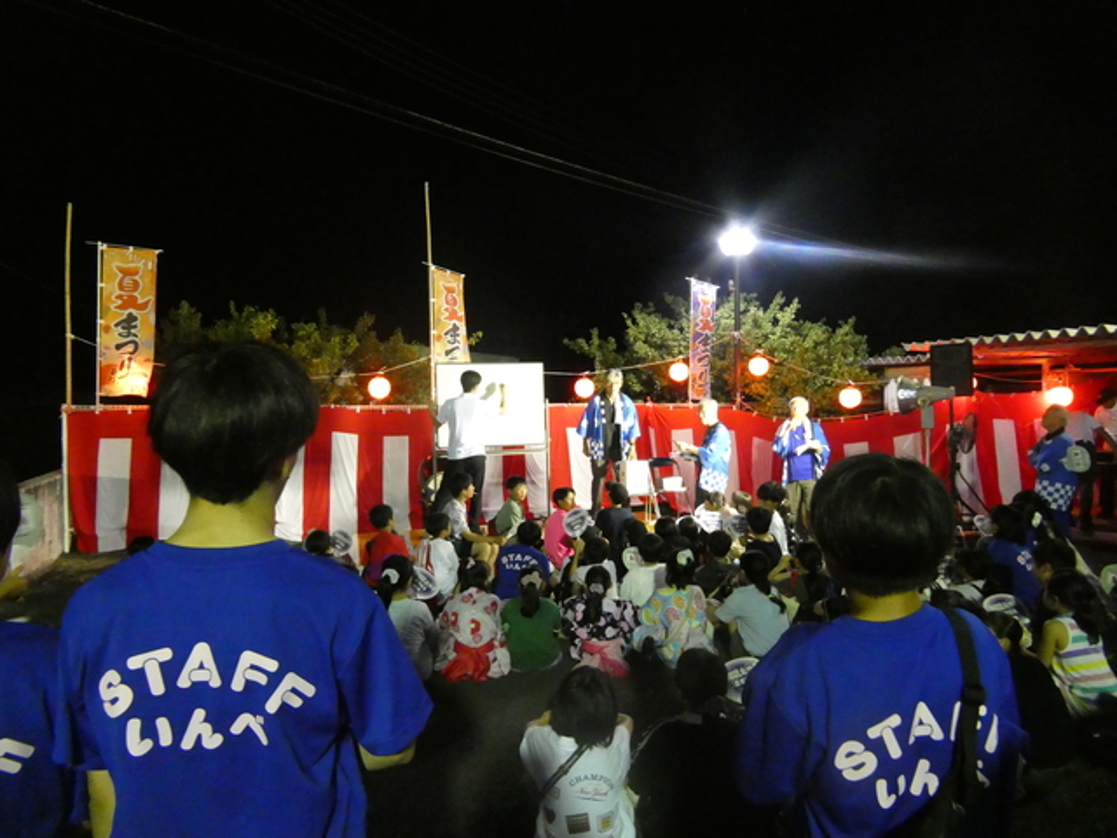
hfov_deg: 71.6
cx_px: 558
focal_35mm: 24
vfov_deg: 56.8
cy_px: 419
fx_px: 774
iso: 1600
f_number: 3.3
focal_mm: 4.3
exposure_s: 1/30
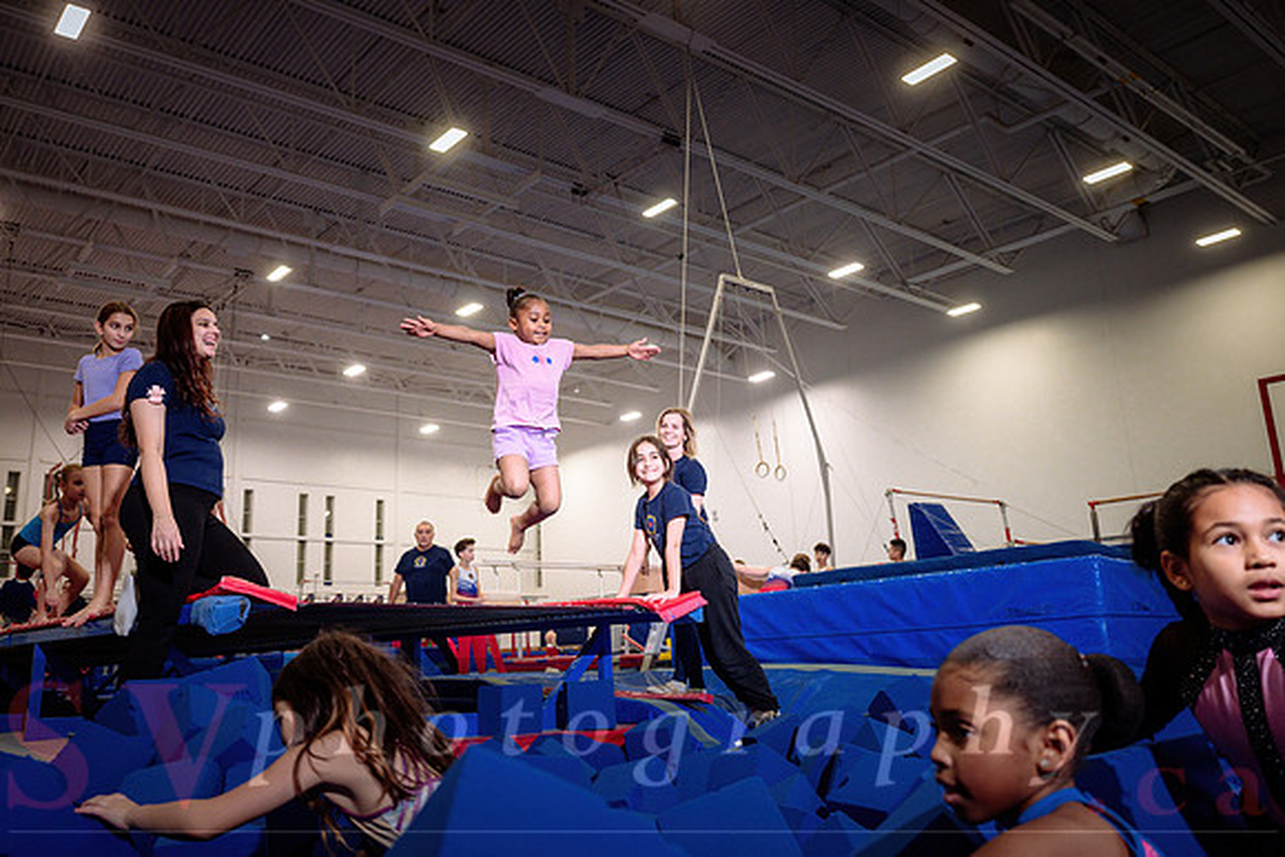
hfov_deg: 62.4
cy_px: 404
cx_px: 591
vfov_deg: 44.1
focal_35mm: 30
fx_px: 1058
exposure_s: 1/400
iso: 1600
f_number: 3.5
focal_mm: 27
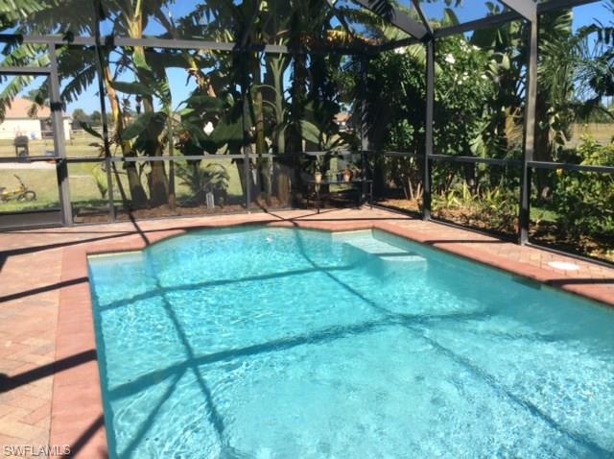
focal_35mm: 33
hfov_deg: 55.4
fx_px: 584
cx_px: 307
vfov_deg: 42.8
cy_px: 230
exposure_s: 1/907
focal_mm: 3.3
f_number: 2.4
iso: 32
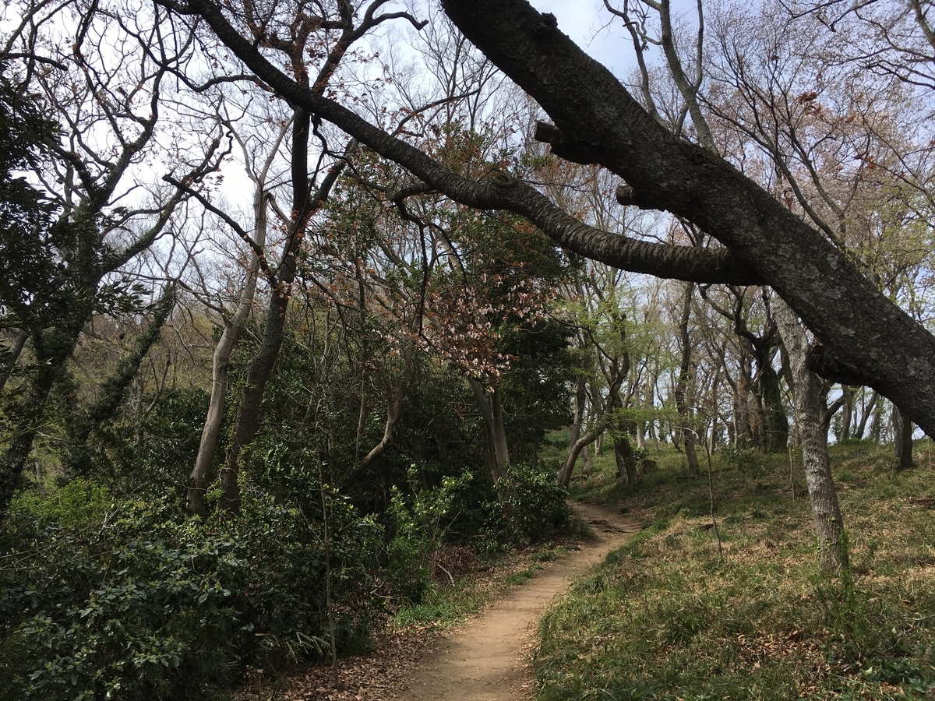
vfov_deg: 48.2
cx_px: 468
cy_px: 350
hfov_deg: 61.7
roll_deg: -0.4
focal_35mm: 29
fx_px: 783
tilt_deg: +12.0
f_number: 2.2
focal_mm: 4.15
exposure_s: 1/938
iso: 25
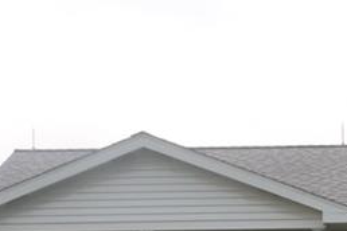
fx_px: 1378
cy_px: 415
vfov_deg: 9.2
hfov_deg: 14.1
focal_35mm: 143
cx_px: 356
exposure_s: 1/200
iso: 100
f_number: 8
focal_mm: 24
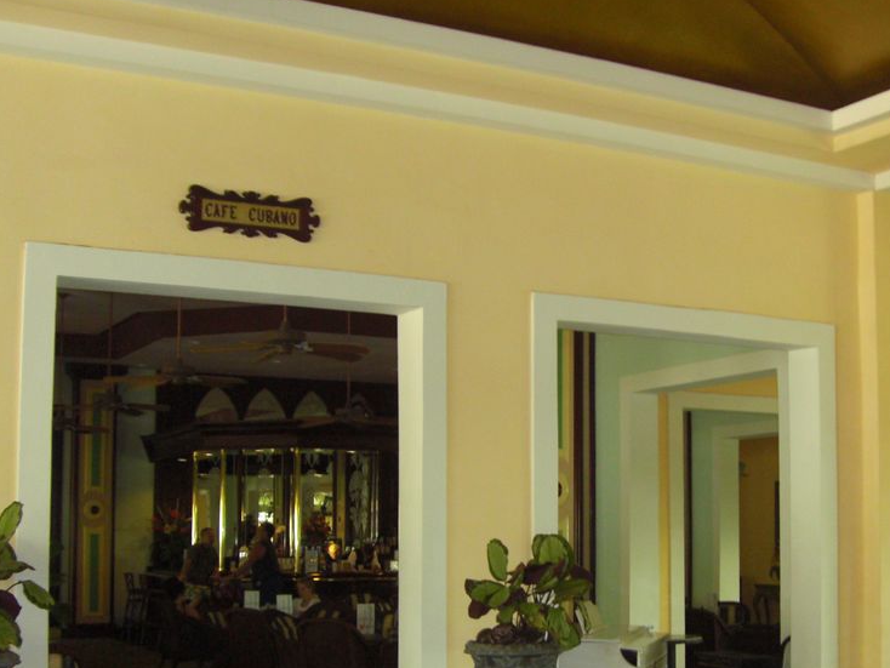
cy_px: 450
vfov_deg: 27.4
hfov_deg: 35.9
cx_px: 578
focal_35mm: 53
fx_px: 1363
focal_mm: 6.2
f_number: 2.7
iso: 200
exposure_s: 1/60
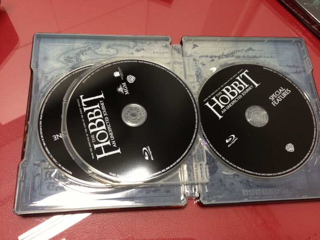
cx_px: 160
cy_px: 120
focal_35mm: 33
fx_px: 305
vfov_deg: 42.9
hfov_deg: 55.4
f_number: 2.4
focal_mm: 4.13
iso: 160
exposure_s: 1/20
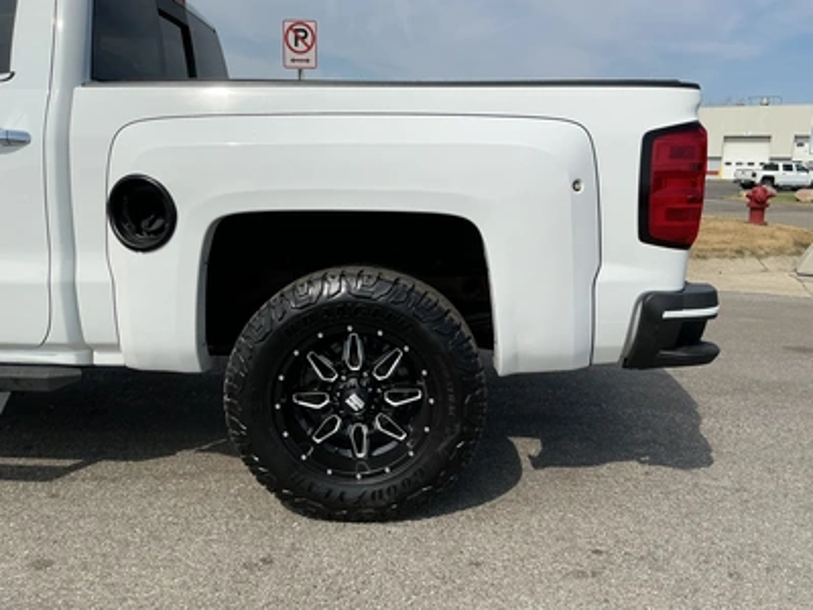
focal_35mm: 28
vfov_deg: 49.7
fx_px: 658
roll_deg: -1.5
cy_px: 305
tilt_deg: -9.7
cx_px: 406
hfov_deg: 63.4
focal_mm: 3
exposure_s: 1/3322
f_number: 1.8
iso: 25
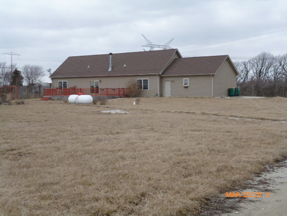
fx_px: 415
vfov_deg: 29.1
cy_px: 108
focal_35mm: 50
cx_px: 144
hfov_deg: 38.2
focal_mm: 8.9
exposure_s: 1/640
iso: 100
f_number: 3.6
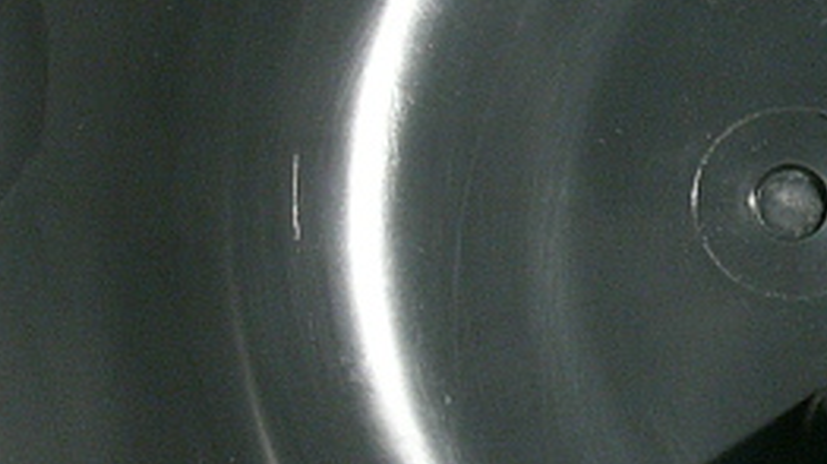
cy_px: 88
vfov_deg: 3.5
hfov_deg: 6.2
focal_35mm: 346
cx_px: 1051
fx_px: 7583
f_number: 3.2
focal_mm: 16.3
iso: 100
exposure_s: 1/80
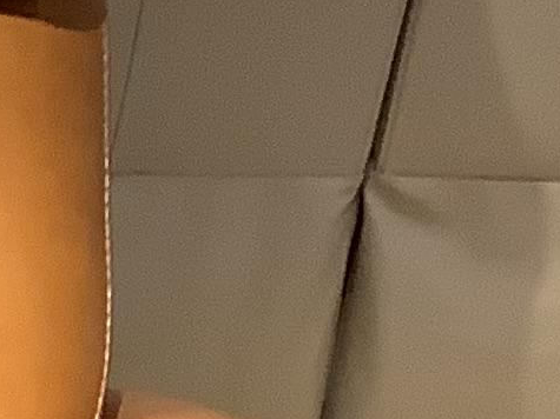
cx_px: -427
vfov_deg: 6.7
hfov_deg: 8.9
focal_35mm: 213
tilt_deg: -23.1
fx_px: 3445
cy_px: 853
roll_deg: -2.8
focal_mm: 3.3
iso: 160
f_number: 2.4
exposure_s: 1/50
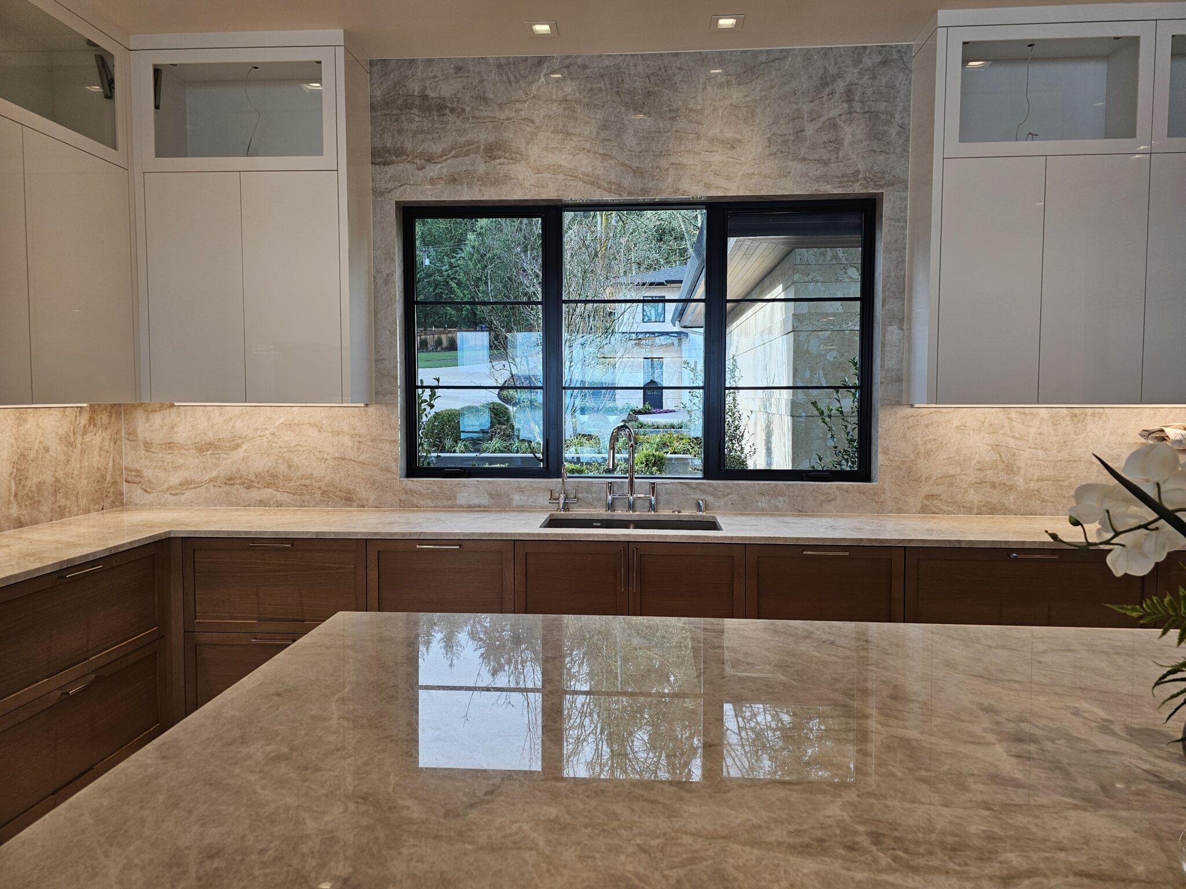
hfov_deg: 73.9
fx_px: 788
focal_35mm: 23
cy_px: 444
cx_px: 593
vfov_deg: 58.9
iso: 50
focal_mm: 6.3
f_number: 1.7
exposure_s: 1/120
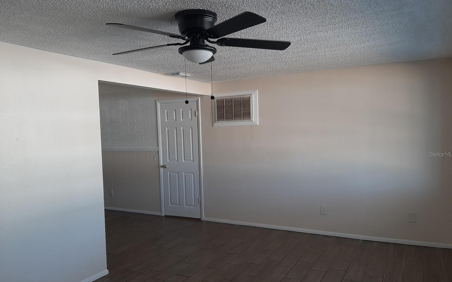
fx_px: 345
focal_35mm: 28
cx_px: 227
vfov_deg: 44.5
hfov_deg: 66.5
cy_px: 154
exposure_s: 1/100
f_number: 1.7
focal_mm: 3.93
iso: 50
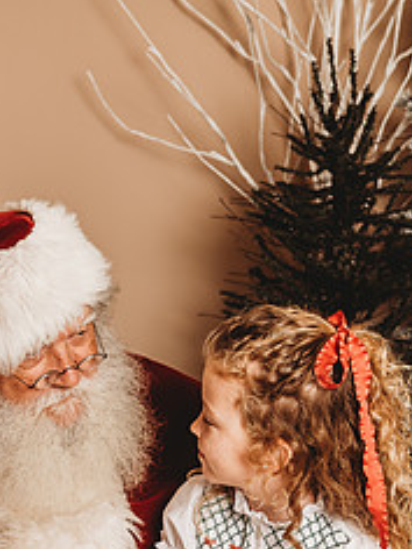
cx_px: 42
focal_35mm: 104
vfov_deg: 18.7
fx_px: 1650
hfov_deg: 14.1
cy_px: 432
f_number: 4
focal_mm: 44
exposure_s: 1/160
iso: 100
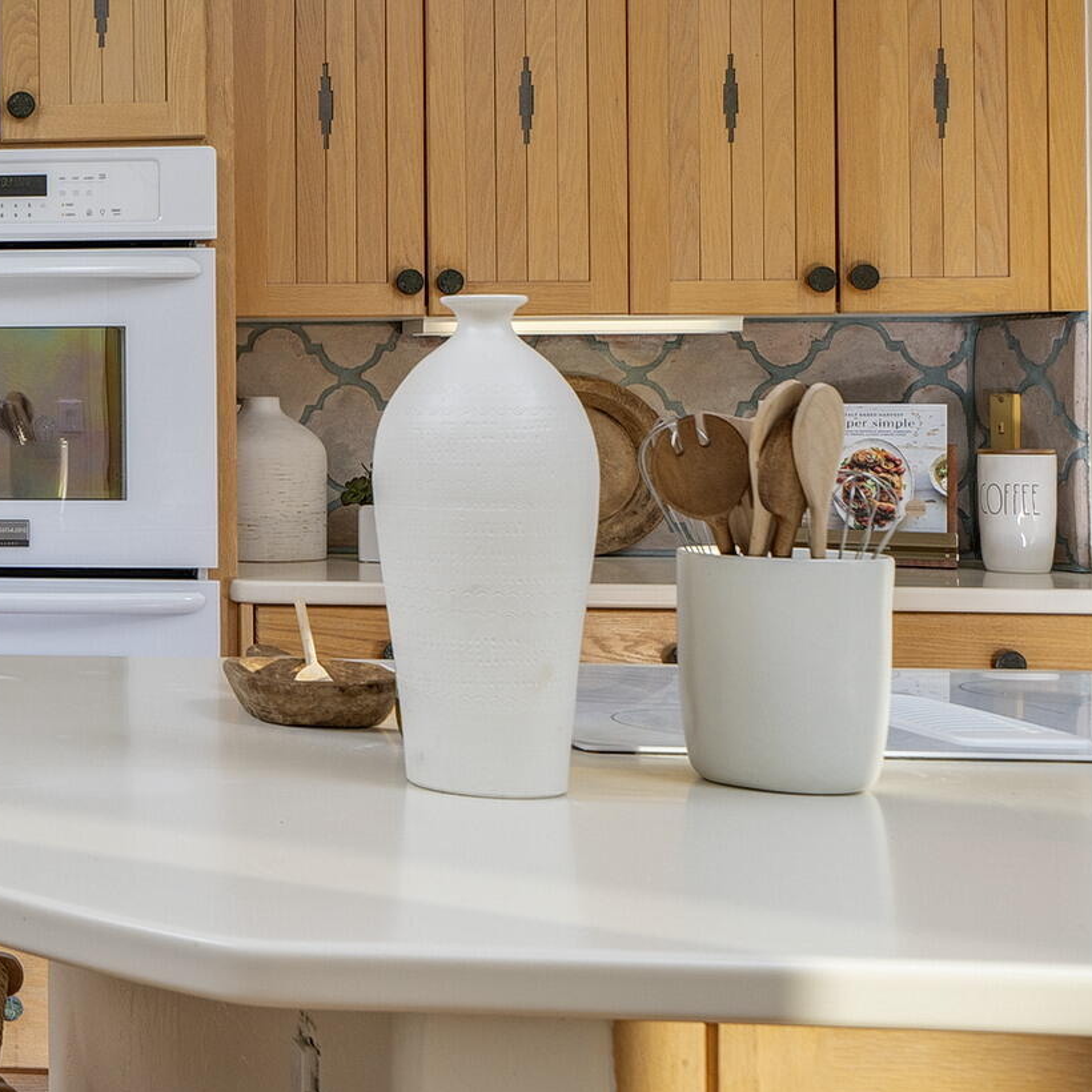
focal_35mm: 58
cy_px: 358
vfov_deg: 29.3
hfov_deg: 23.1
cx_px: -605
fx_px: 2070
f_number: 7.1
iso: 200
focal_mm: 20
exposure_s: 1/250
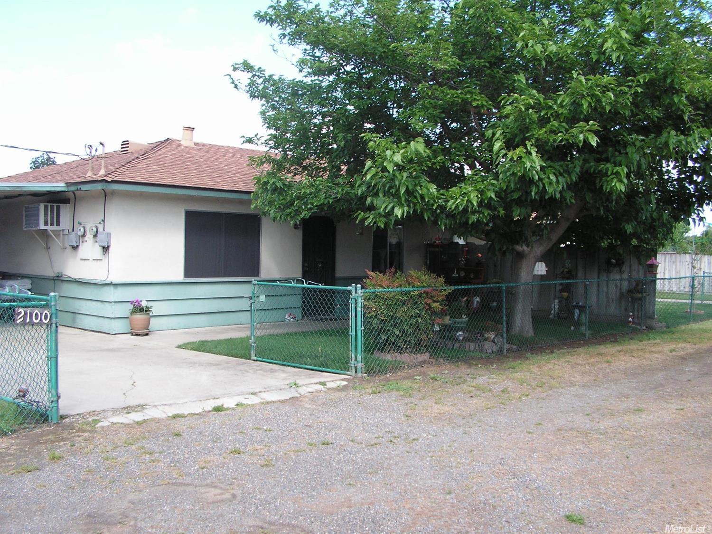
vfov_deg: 39.6
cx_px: 356
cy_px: 267
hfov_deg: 51.4
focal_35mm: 36
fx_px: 740
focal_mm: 6
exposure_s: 1/250
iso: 64
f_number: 3.2
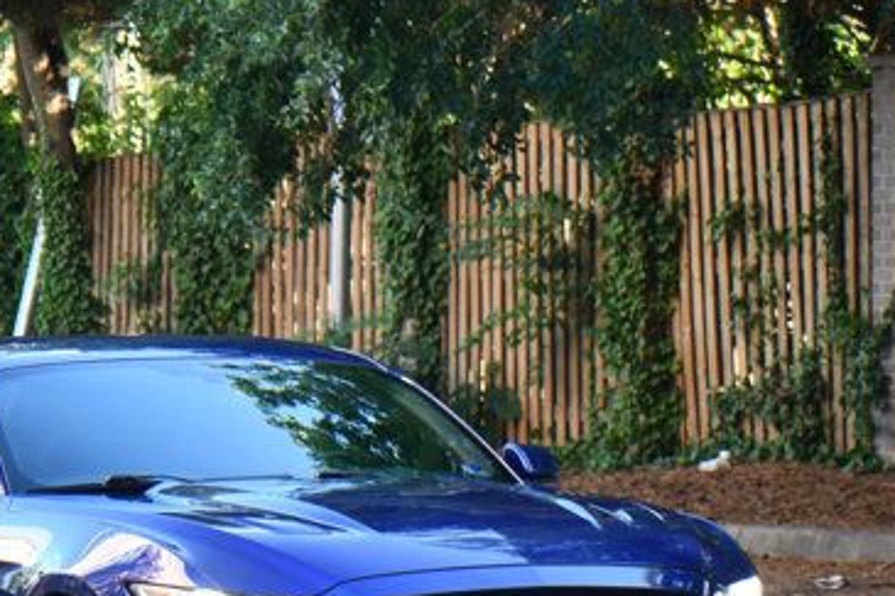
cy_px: 421
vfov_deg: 5.7
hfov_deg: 8.5
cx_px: 206
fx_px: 6013
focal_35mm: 242
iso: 560
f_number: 4.8
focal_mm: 92
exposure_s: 1/250
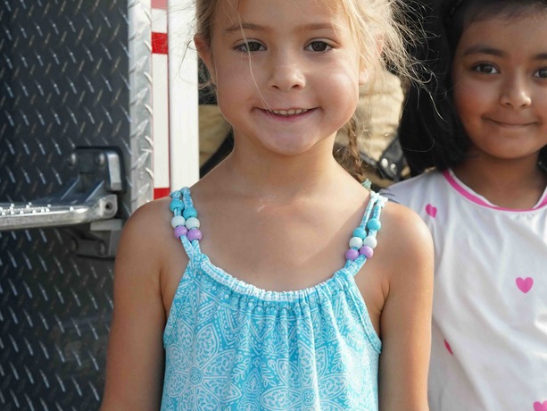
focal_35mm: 61
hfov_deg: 30.8
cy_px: 188
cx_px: 442
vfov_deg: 24.0
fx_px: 964
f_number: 6.3
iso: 1250
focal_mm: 38
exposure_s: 1/1600
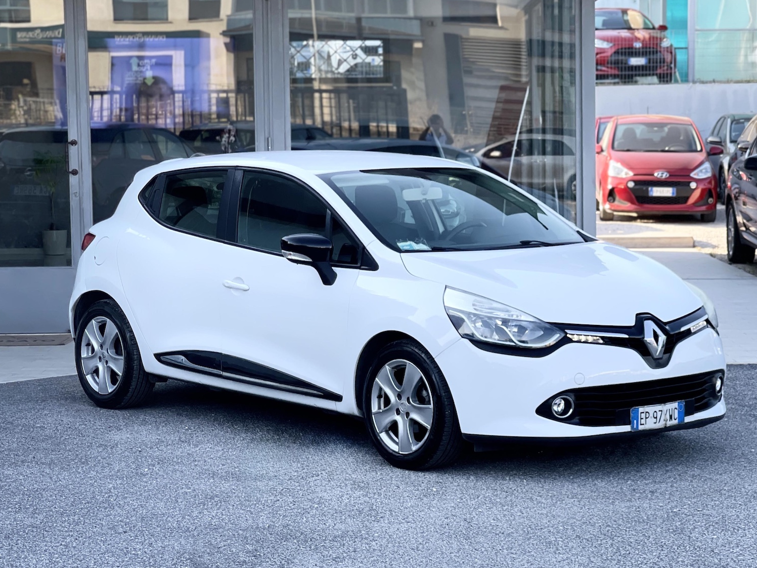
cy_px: 303
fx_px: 1749
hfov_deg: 24.4
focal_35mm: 80
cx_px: 410
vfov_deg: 18.4
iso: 20
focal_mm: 7.5
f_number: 2.2
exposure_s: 1/121
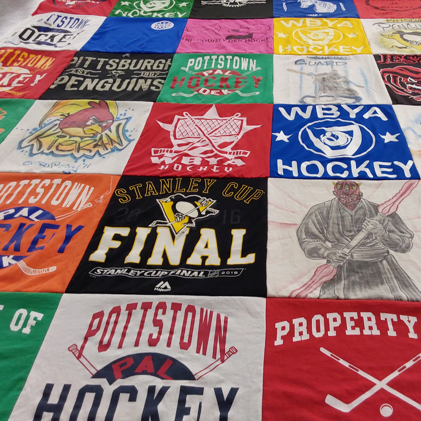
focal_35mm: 34
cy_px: 207
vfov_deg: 48.4
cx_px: 257
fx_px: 468
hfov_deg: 48.1
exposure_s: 1/60
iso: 100
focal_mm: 2.91
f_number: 1.9
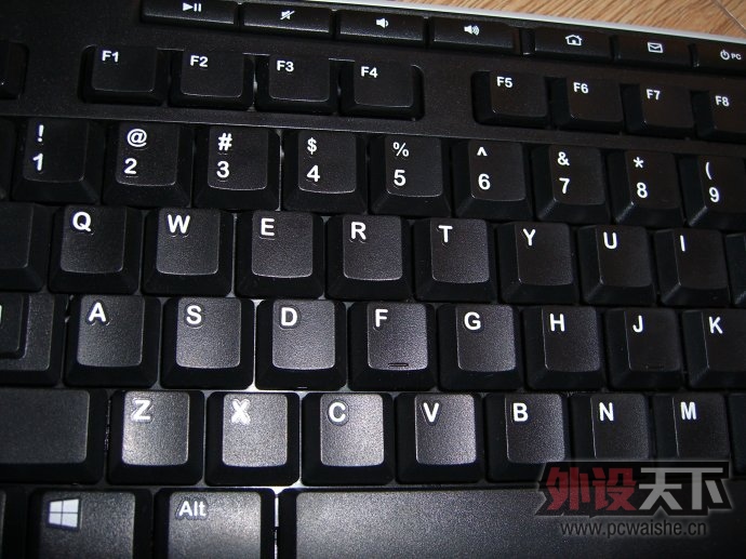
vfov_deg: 37.7
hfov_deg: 49.0
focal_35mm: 38
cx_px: 373
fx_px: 819
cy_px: 280
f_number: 2.8
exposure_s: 1/60
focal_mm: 7.9
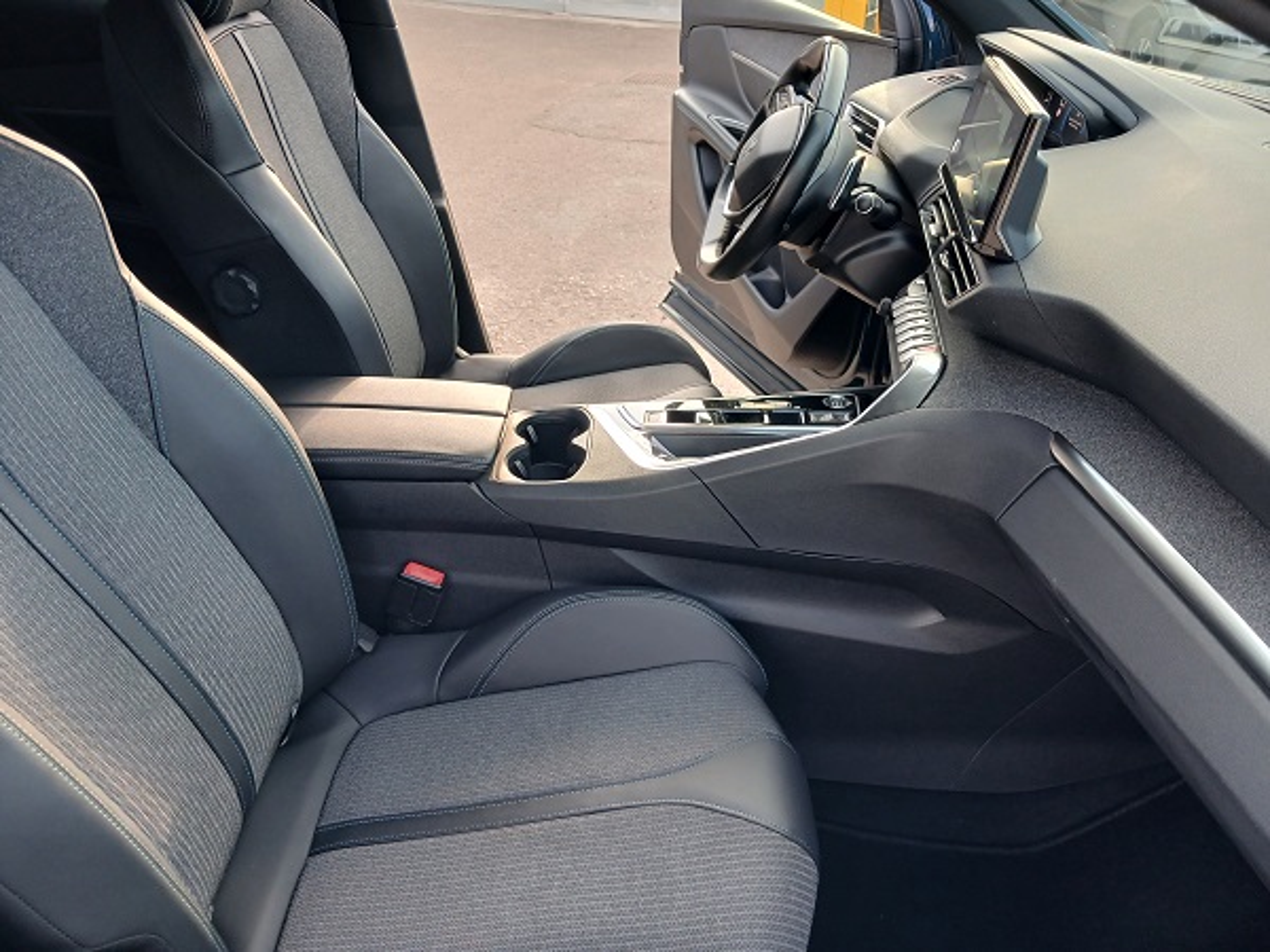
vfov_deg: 51.4
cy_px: 476
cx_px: 635
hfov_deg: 65.3
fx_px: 991
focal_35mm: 27
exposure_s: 1/50
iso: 64
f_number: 1.8
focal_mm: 3.98
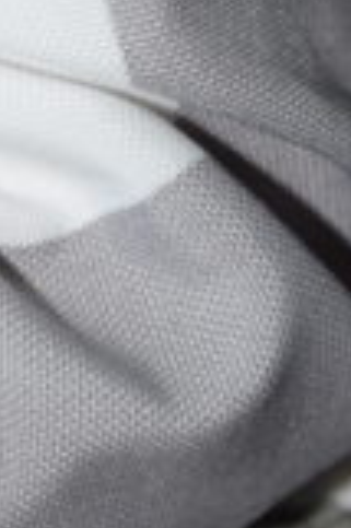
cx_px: -143
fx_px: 2462
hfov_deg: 8.0
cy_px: 220
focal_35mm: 168
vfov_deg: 12.2
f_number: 4.8
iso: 800
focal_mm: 36
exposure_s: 1/25
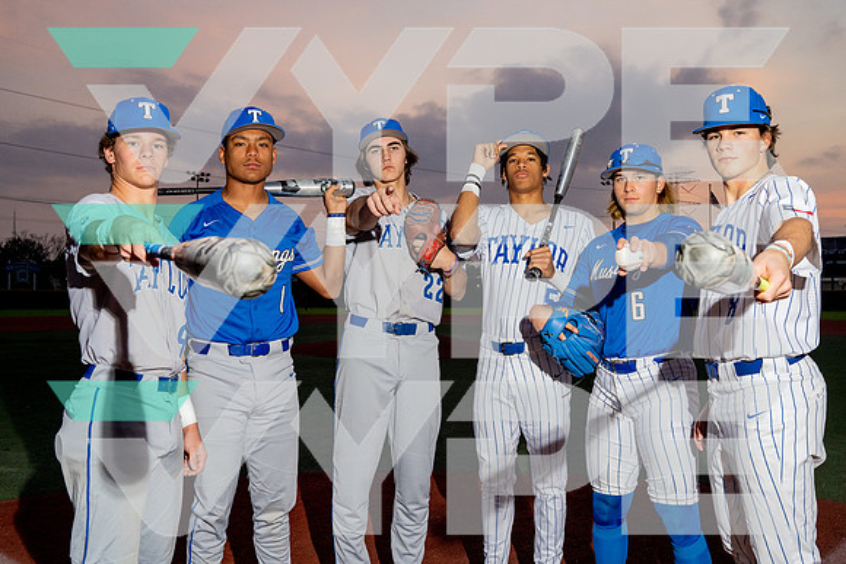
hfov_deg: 54.4
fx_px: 823
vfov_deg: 37.9
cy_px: 282
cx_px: 423
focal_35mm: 35
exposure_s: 1/250
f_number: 7.1
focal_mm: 35
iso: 2000
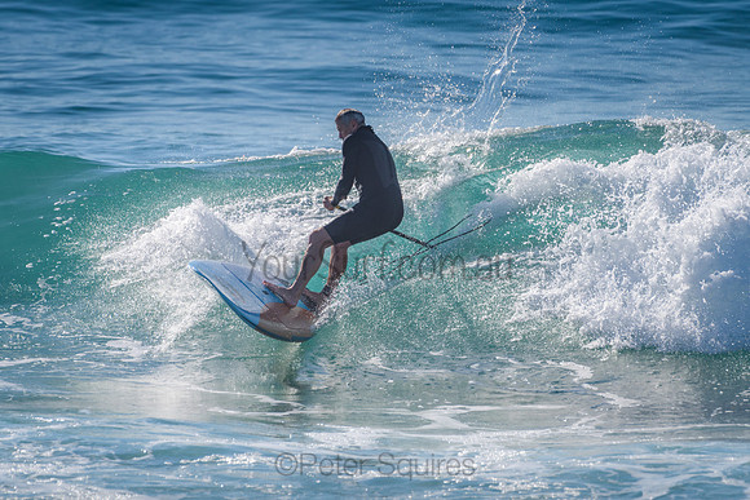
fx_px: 12769
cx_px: 419
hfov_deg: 3.4
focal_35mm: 613
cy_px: 258
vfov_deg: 2.2
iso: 140
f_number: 5.6
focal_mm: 500
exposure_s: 1/2000
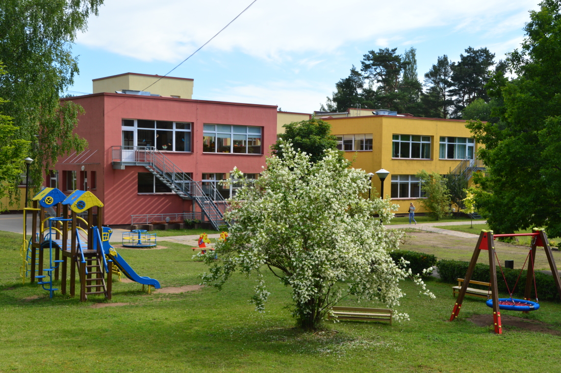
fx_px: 747
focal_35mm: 48
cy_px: 186
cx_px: 280
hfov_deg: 41.2
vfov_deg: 28.0
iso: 200
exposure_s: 1/250
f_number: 8
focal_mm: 32
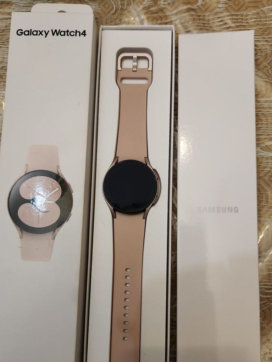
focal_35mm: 30
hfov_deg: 46.8
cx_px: 133
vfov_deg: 59.7
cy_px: 208
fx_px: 314
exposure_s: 1/50
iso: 640
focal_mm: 5.4
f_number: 1.8
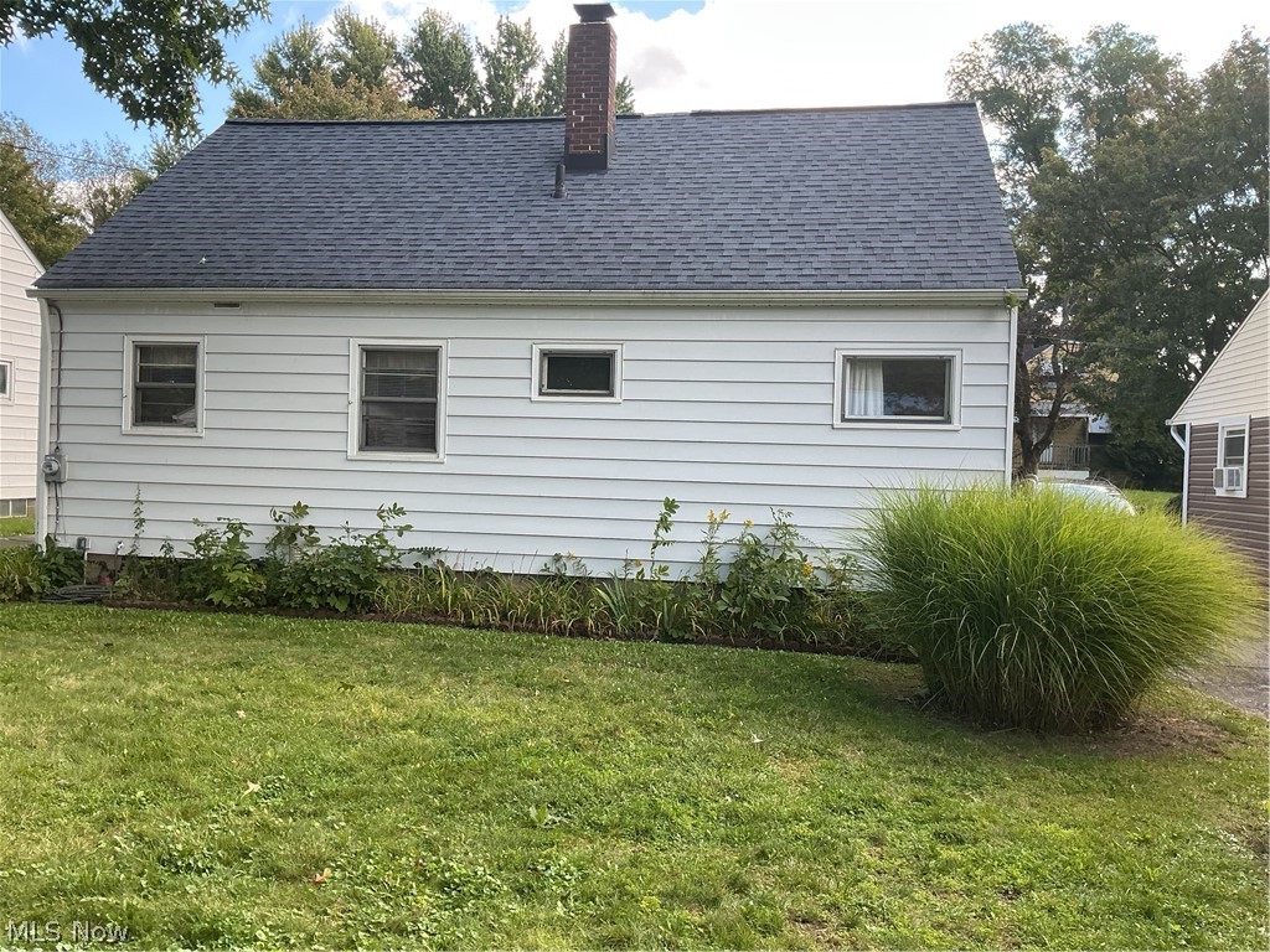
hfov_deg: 61.7
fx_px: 1064
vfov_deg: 48.2
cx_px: 635
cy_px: 476
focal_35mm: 29
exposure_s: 1/230
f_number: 1.8
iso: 25
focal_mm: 3
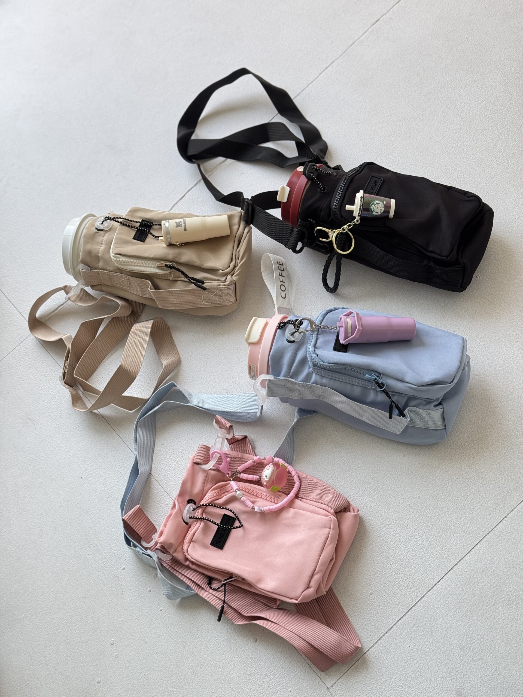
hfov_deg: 30.3
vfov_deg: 39.7
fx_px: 967
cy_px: 348
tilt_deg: -62.0
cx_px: 262
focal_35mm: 48
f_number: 1.78
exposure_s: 1/78
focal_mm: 6.76
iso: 100
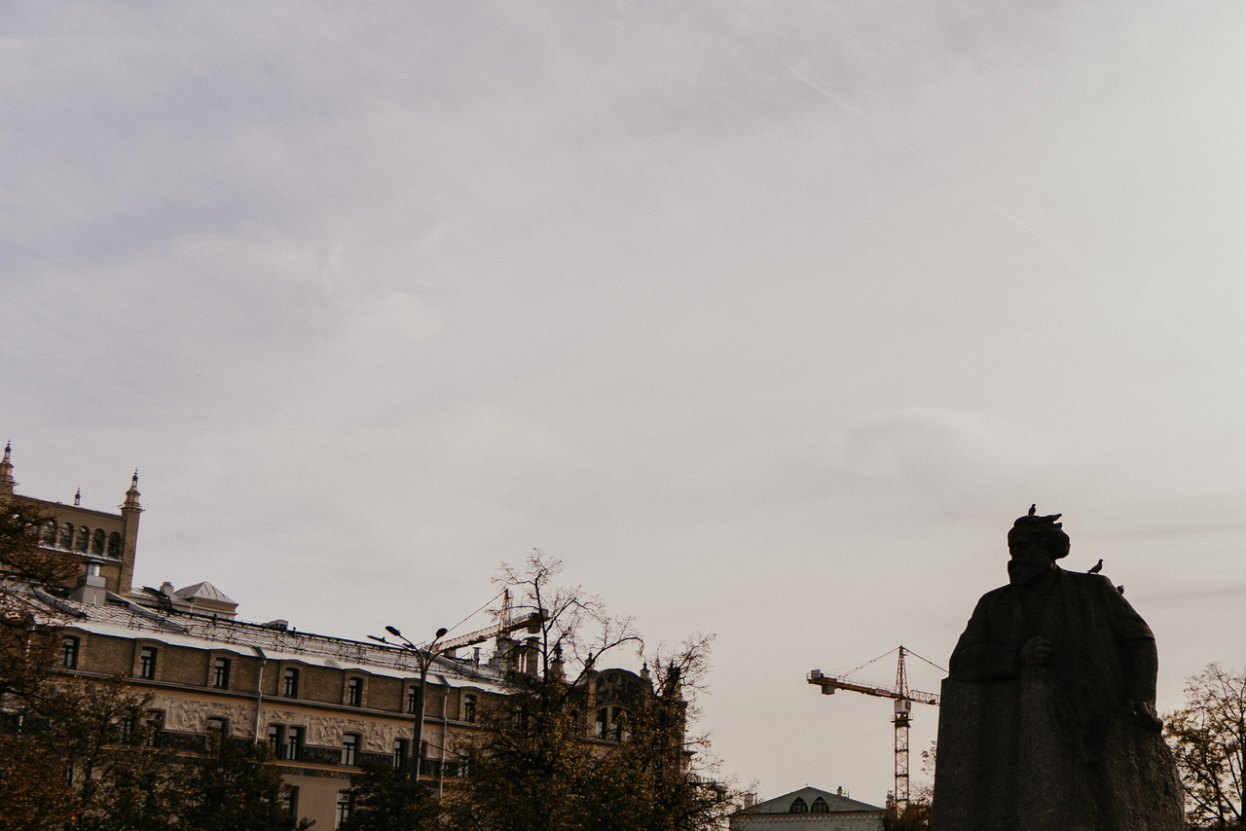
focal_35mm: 48
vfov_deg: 27.9
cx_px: 1043
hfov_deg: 39.1
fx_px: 1662
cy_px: 568
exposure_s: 1/800
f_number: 4
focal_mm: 24
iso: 100
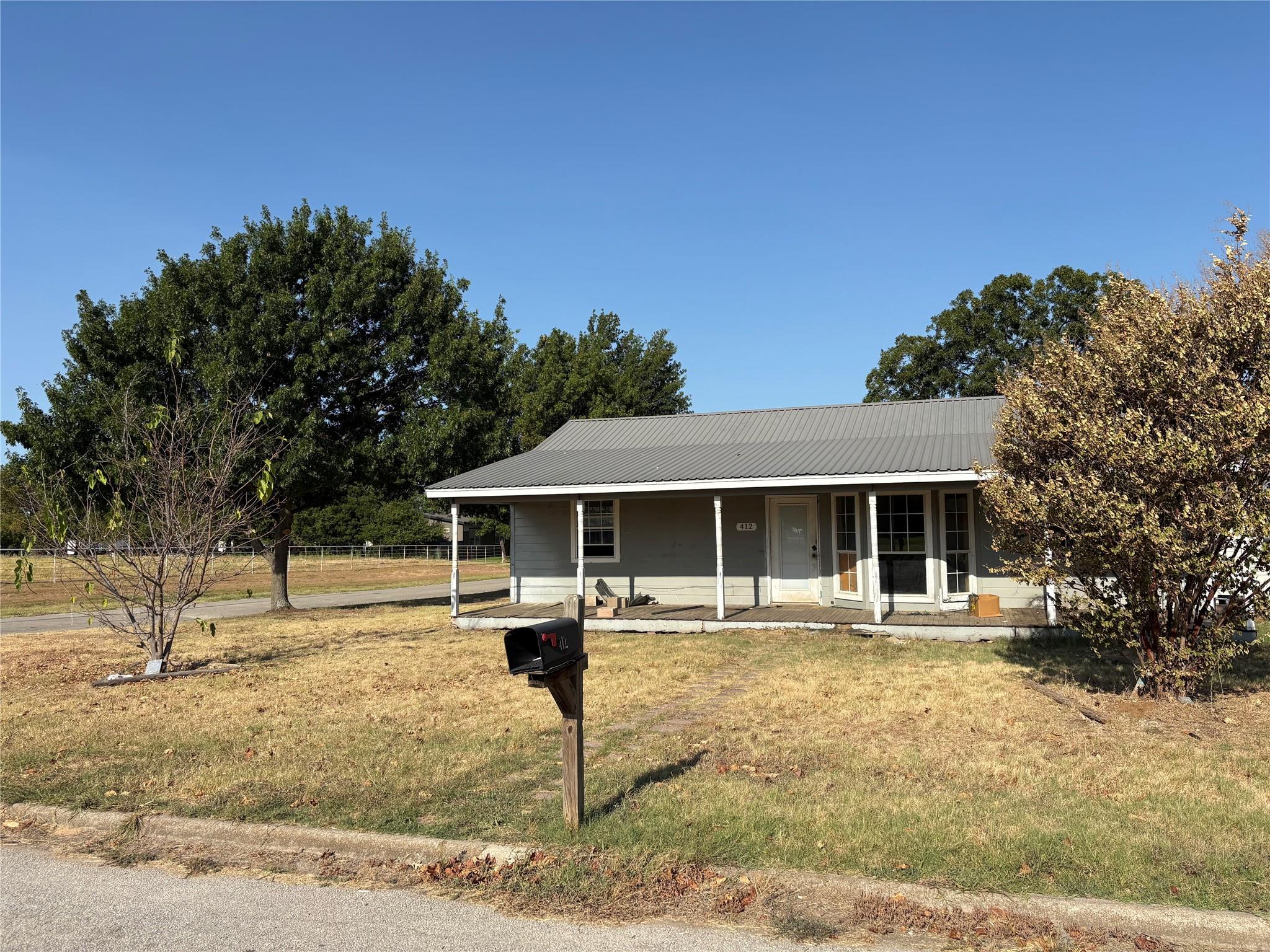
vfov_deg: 53.1
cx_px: 635
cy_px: 476
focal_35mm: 26
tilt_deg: +3.2
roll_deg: +0.5
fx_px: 954
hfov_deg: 67.3
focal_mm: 5.96
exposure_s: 1/4065
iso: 50
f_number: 1.6
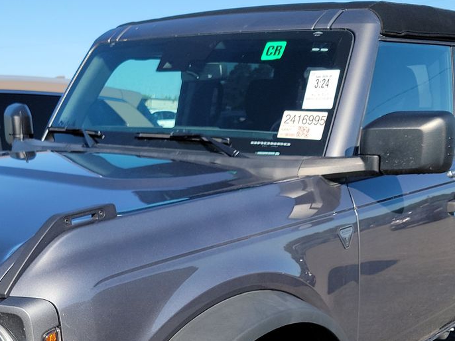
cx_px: 195
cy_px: 333
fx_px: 736
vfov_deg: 25.0
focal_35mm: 56
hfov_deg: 34.3
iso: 50
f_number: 1.8
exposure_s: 1/583
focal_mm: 6.7
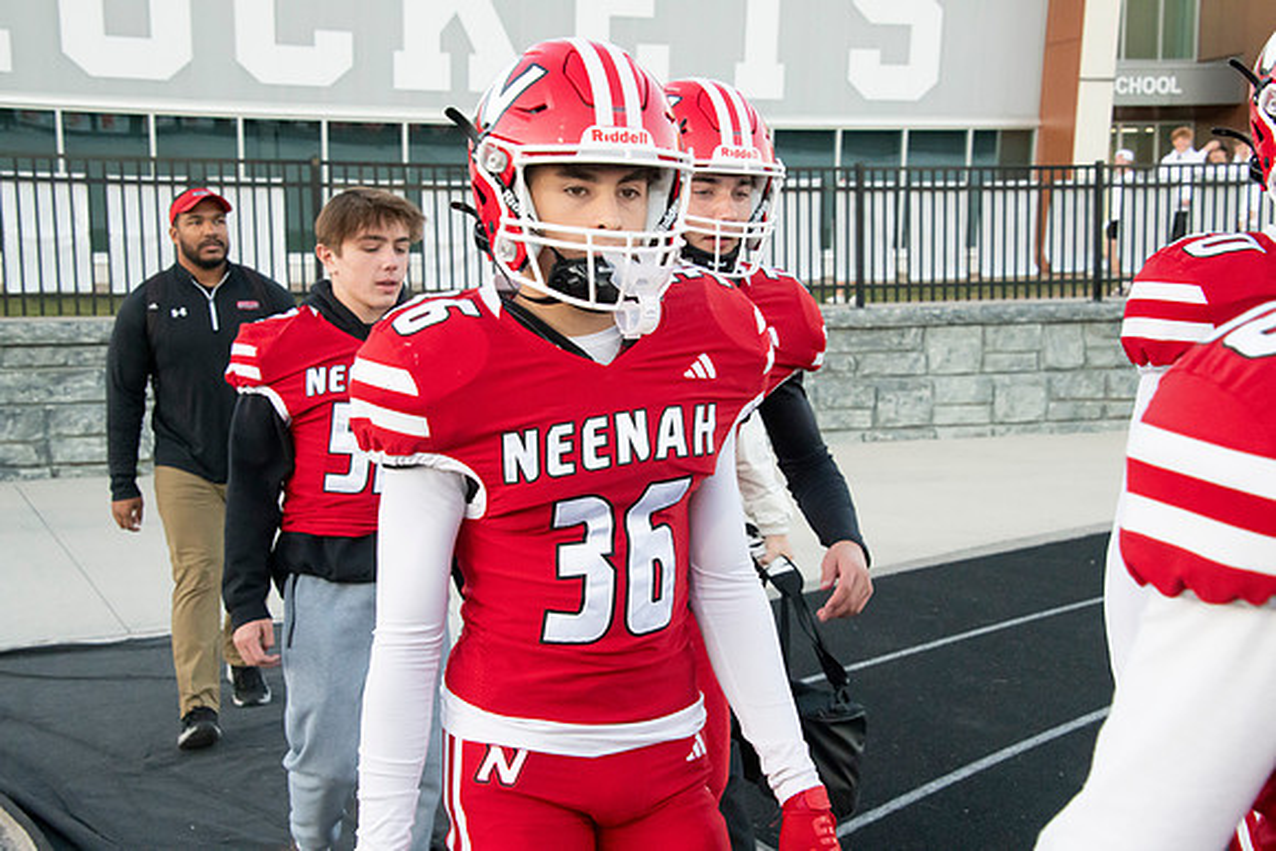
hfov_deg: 34.5
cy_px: 426
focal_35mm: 58
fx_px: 2056
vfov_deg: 23.4
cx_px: 638
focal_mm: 58
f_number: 9
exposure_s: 1/500
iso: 8000
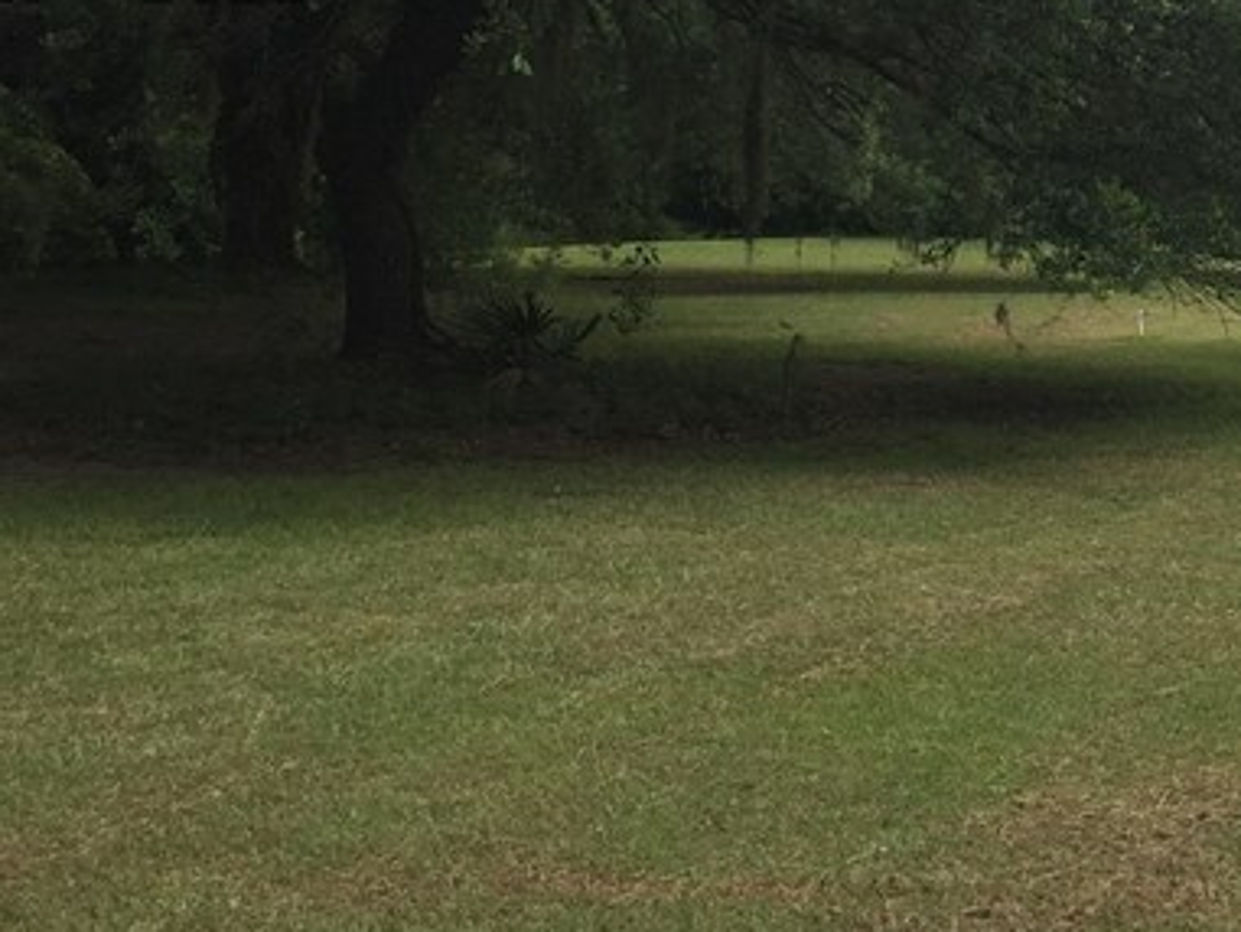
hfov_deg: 23.4
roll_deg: -2.2
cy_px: -29
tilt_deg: +6.0
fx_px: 2797
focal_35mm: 78
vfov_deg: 18.4
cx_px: 1394
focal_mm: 4.15
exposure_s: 1/1883
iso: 32
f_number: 2.2
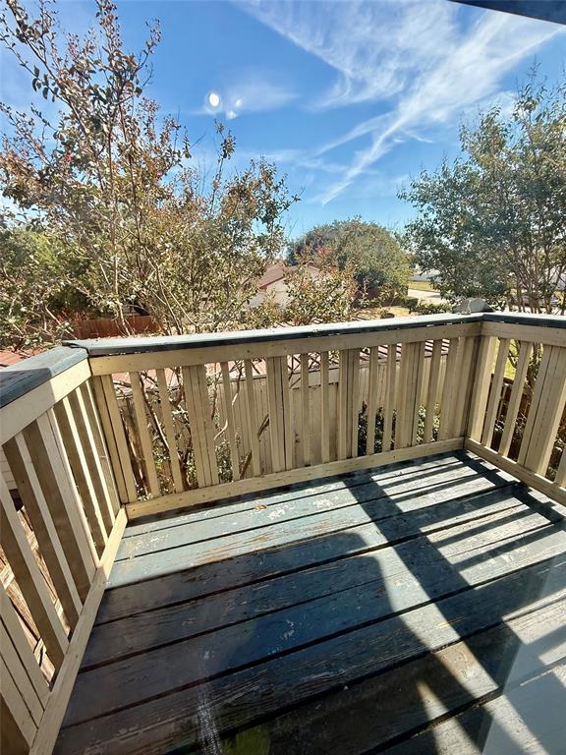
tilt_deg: -16.6
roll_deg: +2.5
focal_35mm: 14
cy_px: 378
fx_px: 305
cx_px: 283
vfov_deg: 102.1
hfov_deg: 85.7
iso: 50
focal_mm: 2.22
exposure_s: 1/613
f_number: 2.2
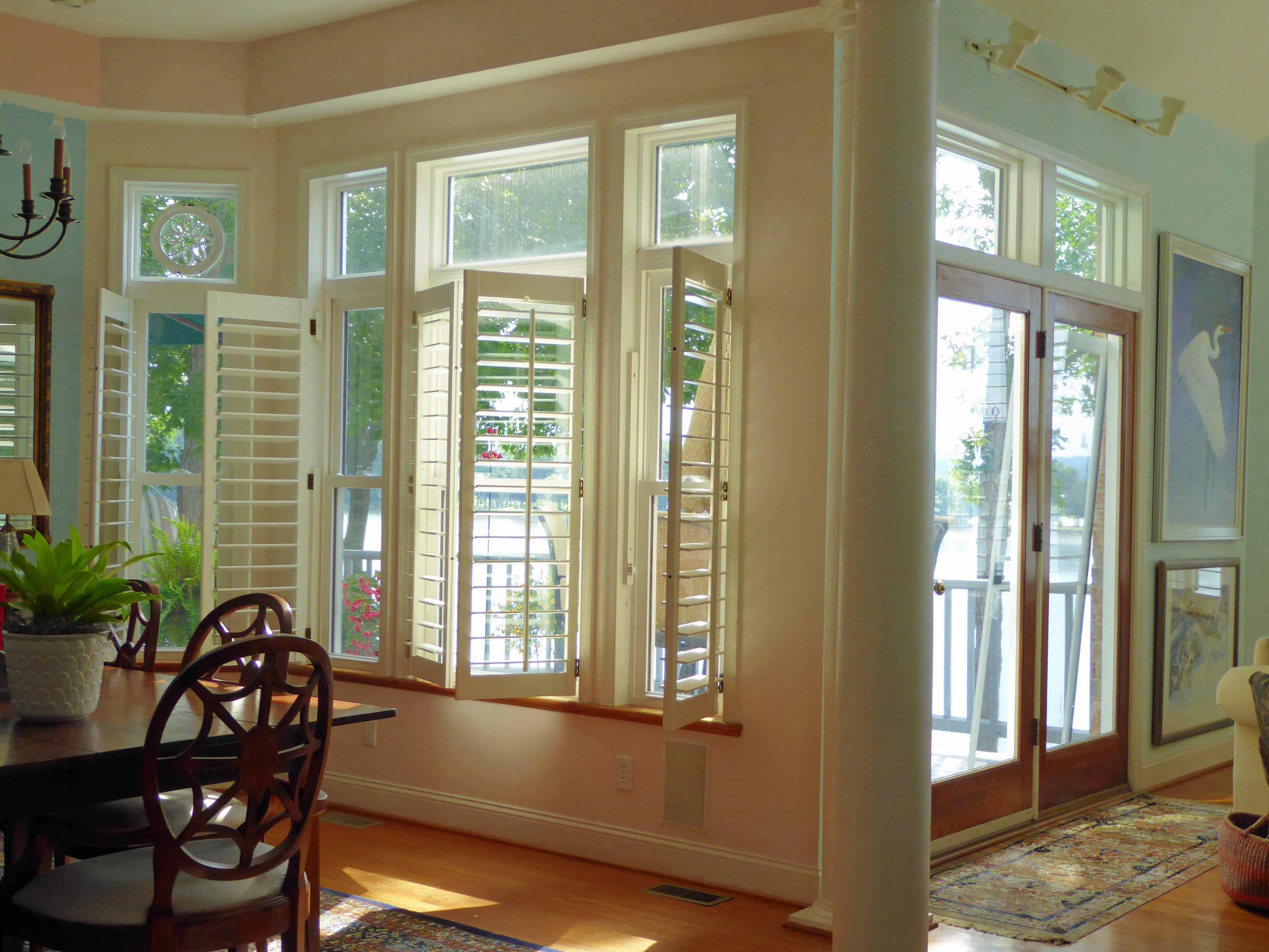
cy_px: 476
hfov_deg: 41.2
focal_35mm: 46
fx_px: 1686
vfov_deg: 31.5
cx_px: 634
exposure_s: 1/60
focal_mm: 7.8
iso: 80
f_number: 3.9
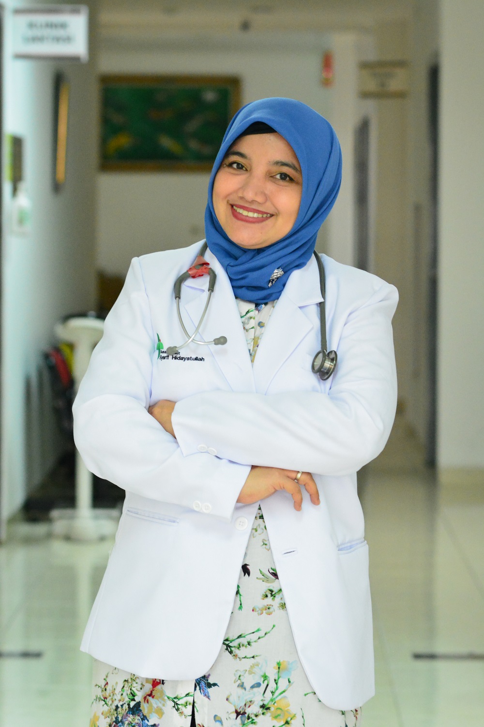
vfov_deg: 16.1
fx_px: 2571
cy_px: 364
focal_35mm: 128
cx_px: 242
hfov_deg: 10.8
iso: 5000
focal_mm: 85
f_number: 4
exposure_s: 1/160
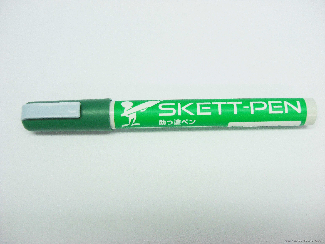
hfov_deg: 49.0
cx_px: 162
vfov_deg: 37.7
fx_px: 357
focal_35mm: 38
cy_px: 122
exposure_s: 1/50
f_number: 2.8
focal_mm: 7.9
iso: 100
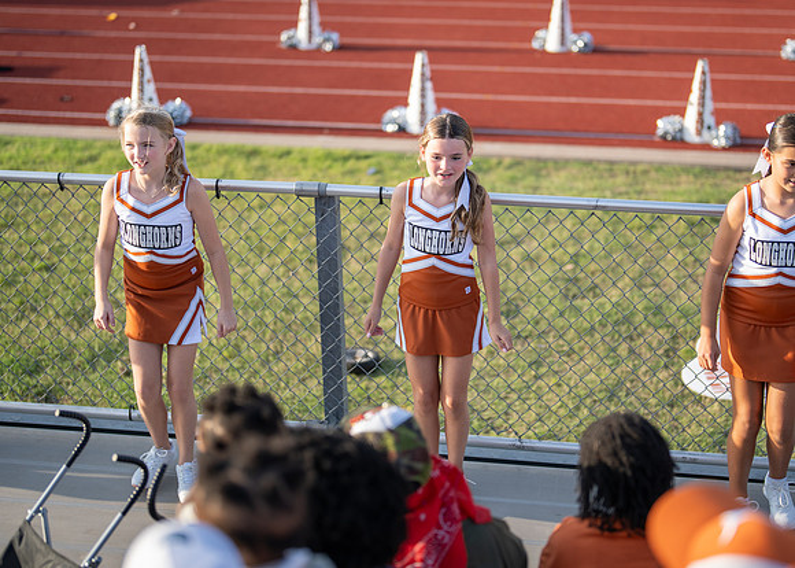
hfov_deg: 30.1
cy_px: 249
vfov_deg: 21.7
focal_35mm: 66
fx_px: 1479
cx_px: 436
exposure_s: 1/3200
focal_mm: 50
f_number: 1.2
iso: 100
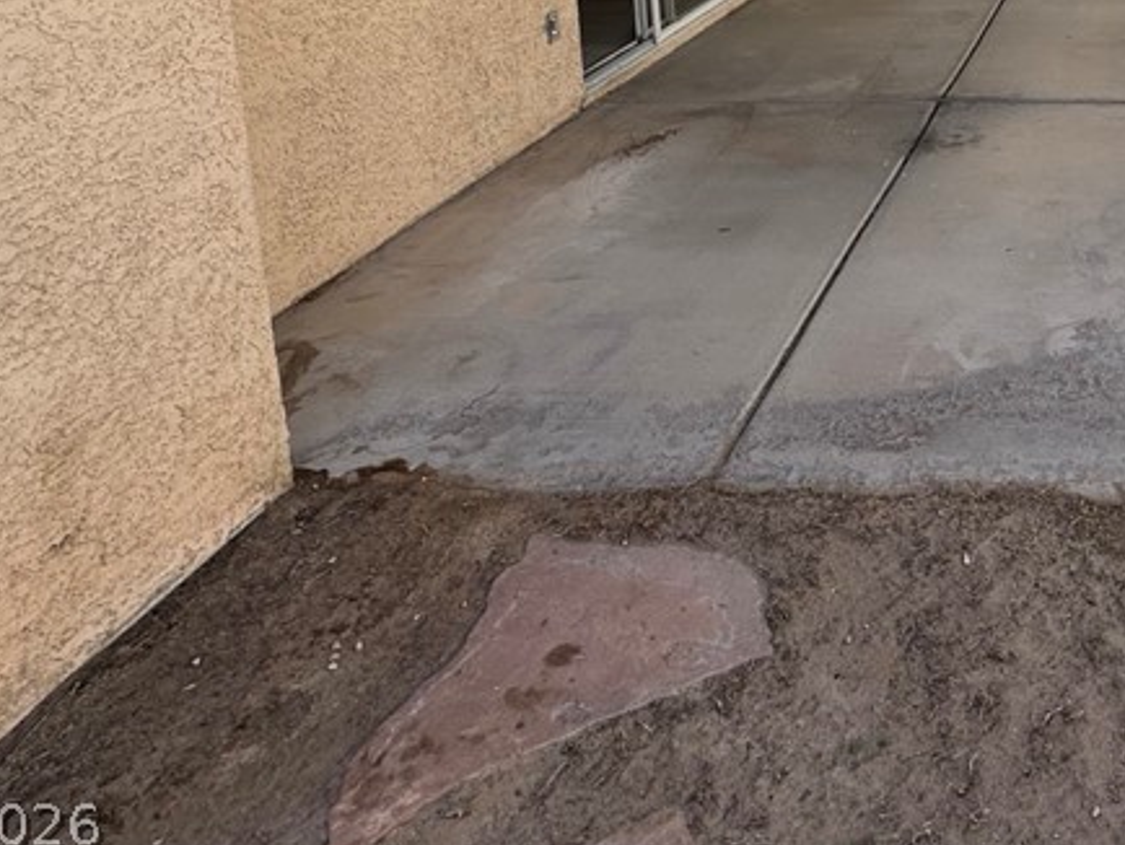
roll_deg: +0.3
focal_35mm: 33
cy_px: -127
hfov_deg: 45.8
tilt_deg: -9.2
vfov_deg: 35.4
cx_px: 1146
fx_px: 1073
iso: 40
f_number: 2.2
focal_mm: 2.22
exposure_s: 1/610
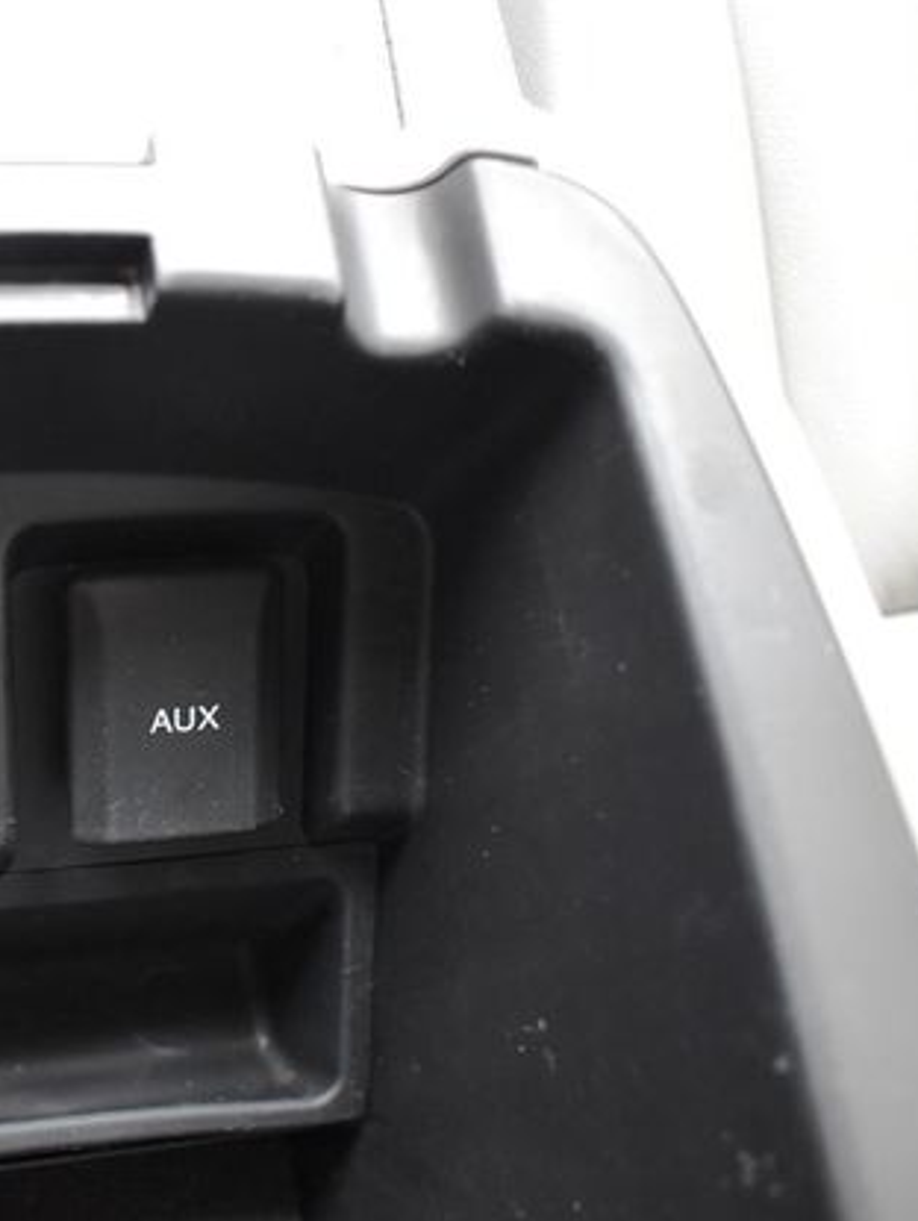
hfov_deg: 33.8
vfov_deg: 46.8
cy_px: 602
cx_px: 68
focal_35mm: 40
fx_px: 1412
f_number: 3.5
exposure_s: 1/125
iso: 1600
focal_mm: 18
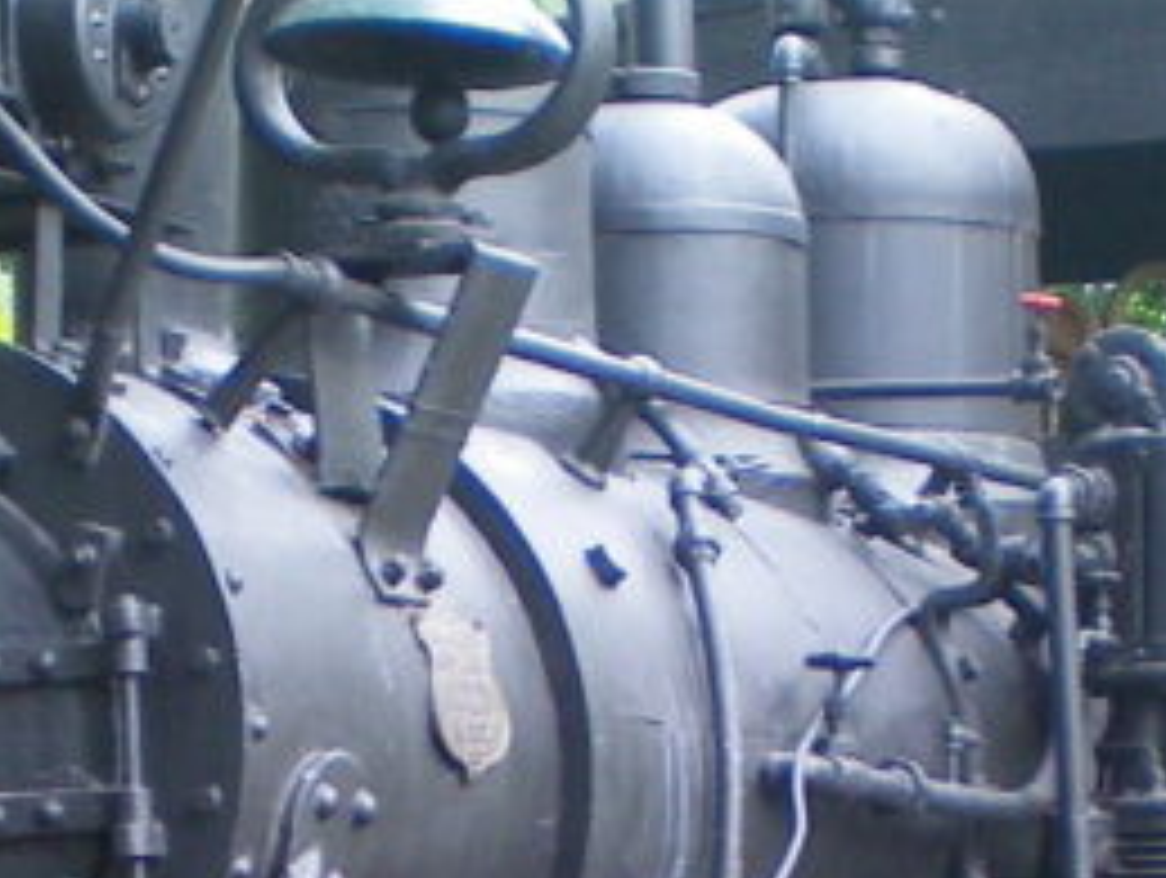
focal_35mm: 150
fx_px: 5060
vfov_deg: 9.7
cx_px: 351
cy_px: 1180
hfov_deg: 13.1
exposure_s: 1/60
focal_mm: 6.3
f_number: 3.1
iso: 64
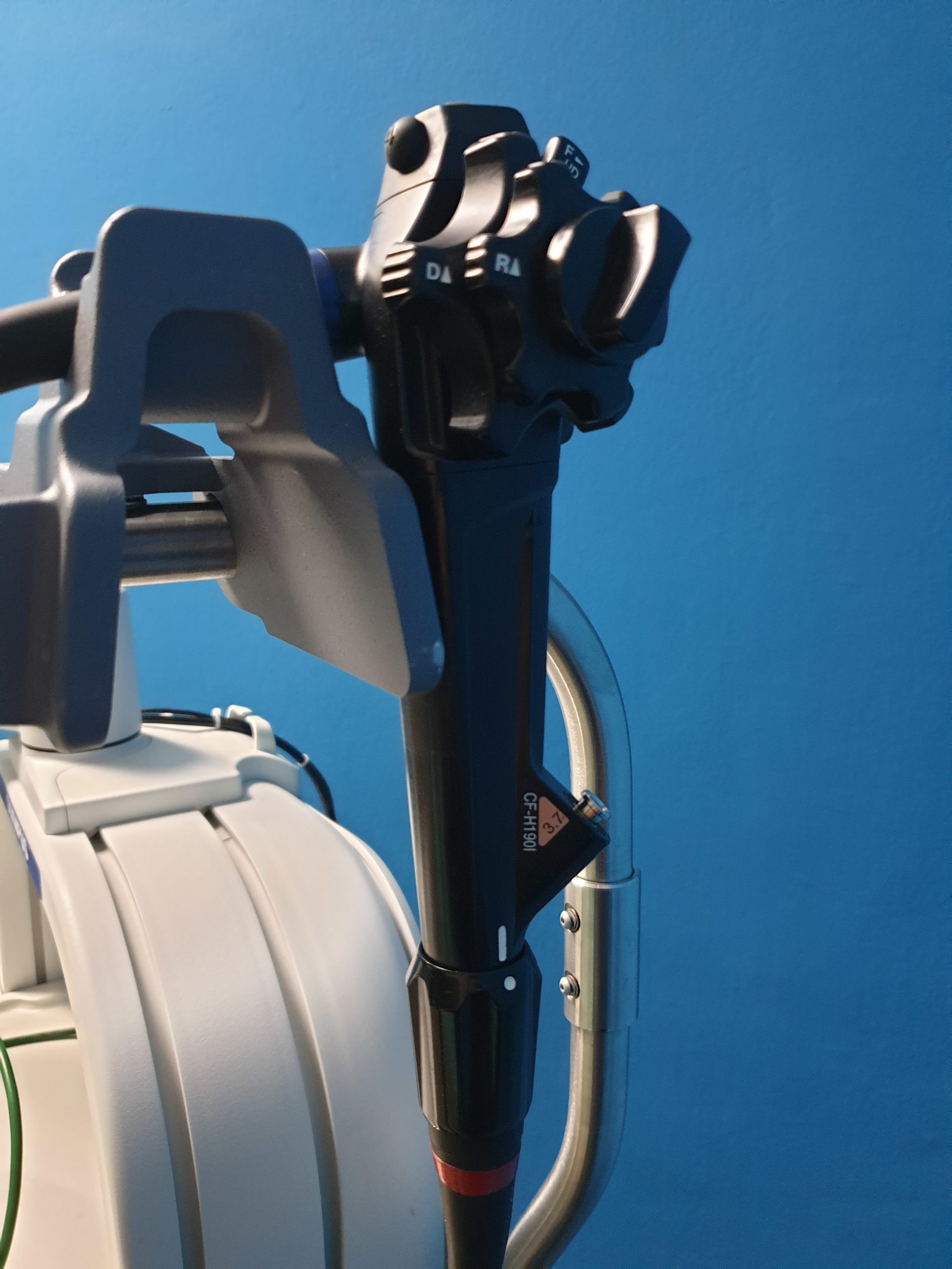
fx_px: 953
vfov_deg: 67.3
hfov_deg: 53.1
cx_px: 476
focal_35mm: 26
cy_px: 634
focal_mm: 4.3
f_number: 1.5
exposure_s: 1/50
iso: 250
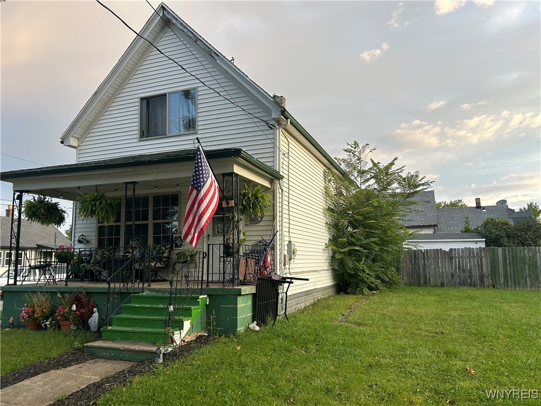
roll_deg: +1.4
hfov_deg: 67.3
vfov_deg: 53.1
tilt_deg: +7.9
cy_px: 203
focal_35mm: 26
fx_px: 406
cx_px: 270
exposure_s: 1/336
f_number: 1.5
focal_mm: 5.7
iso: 50
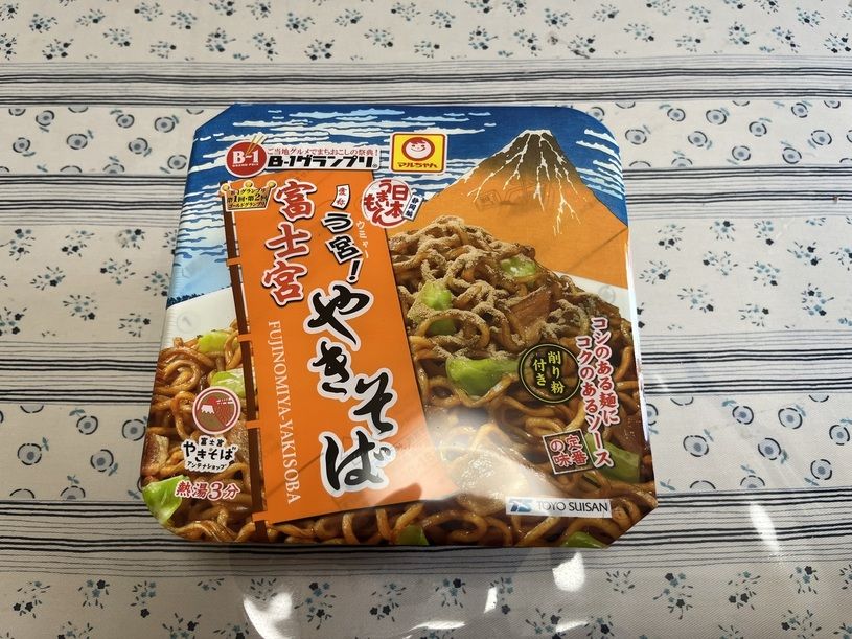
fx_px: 640
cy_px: 320
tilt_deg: -70.4
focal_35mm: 26
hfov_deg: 67.3
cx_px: 426
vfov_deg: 53.1
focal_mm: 5.1
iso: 80
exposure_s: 1/121
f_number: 1.6
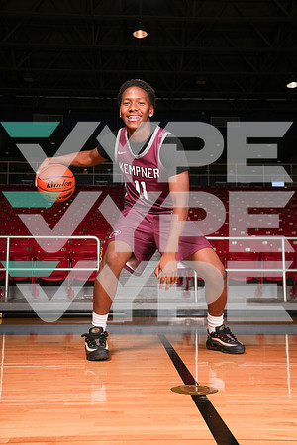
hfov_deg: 34.2
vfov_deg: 49.6
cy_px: 222
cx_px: 148
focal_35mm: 39
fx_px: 483
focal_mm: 39
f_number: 6.3
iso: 250
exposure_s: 1/200
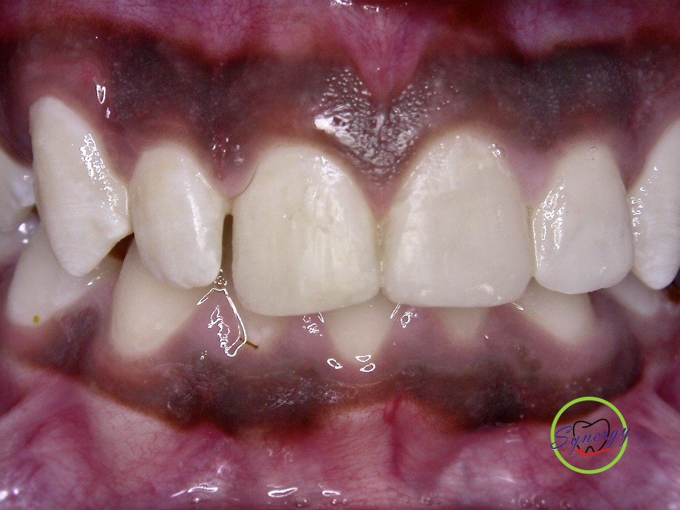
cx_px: 340
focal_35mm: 140
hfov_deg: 14.1
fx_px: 2750
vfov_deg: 10.6
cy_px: 255
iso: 100
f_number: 9.7
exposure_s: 1/105
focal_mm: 29.1
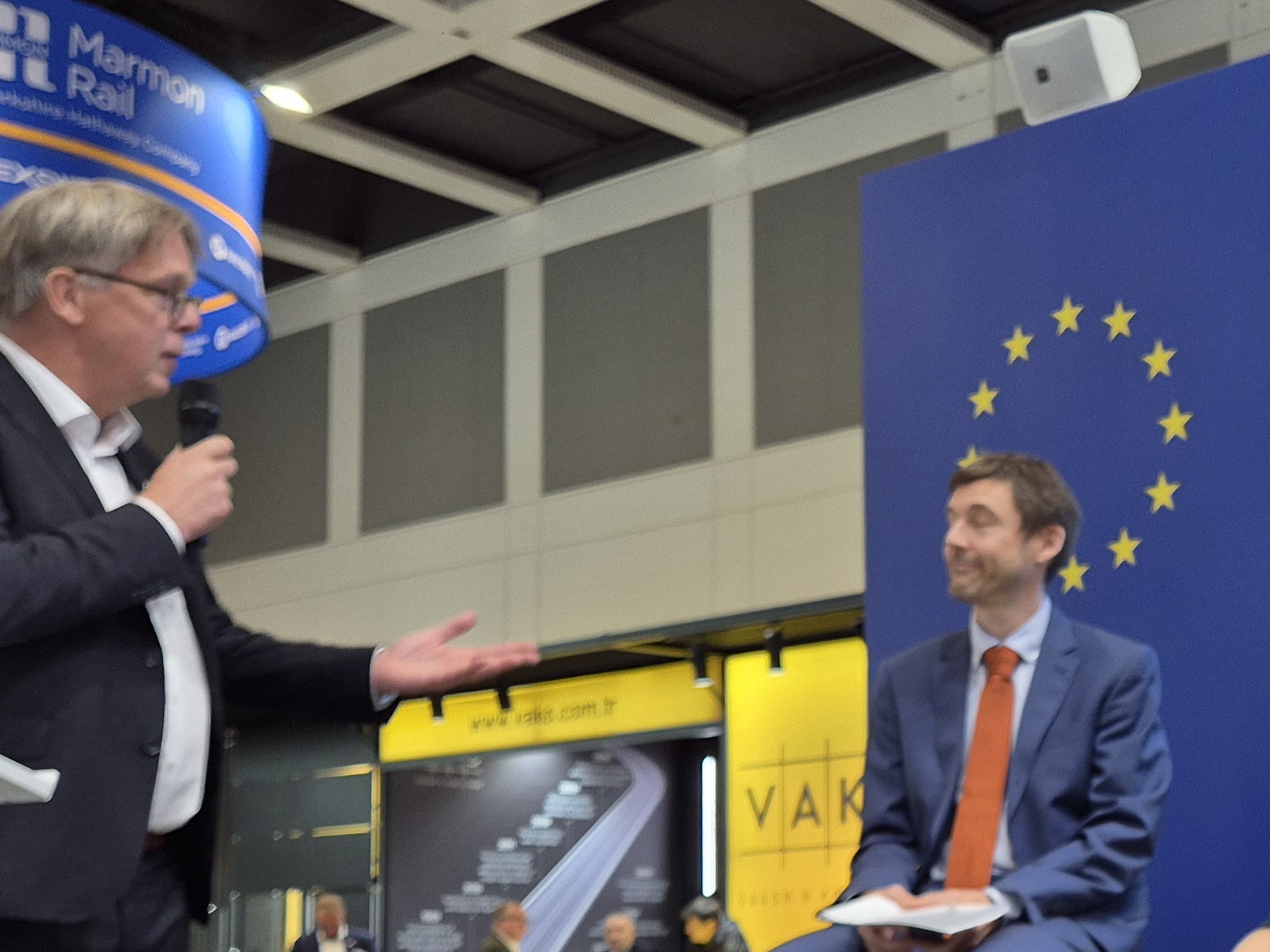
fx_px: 2054
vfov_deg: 25.7
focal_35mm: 56
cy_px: 754
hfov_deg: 31.3
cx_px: 1326
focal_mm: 5.4
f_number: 1.8
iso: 80
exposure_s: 1/100
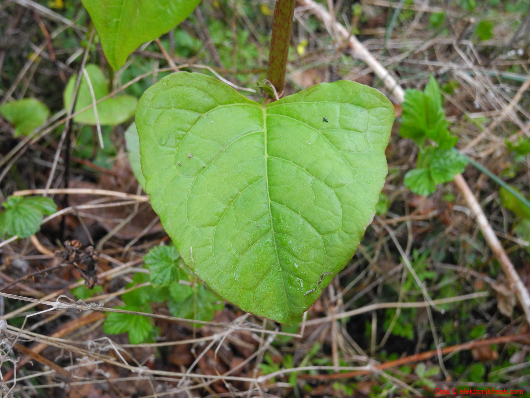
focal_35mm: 41
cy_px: 199
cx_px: 265
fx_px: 628
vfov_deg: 35.1
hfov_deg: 45.8
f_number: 3.2
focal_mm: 8.8
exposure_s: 1/30
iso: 125
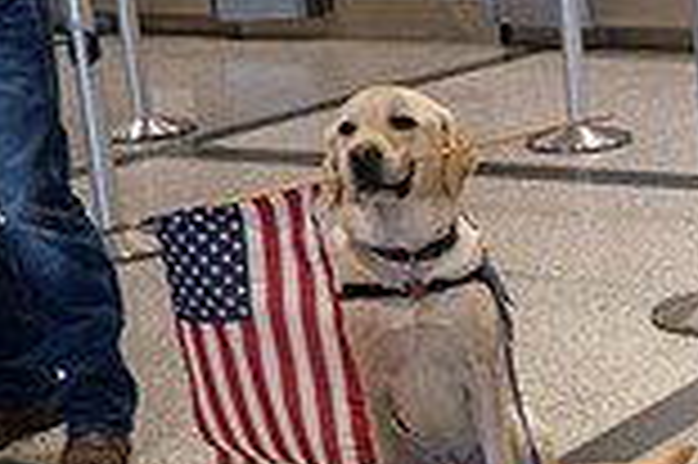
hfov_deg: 17.8
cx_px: 1081
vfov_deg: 13.3
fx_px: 1956
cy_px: 466
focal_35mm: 101
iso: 640
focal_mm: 17.7
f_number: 4
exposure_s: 1/40
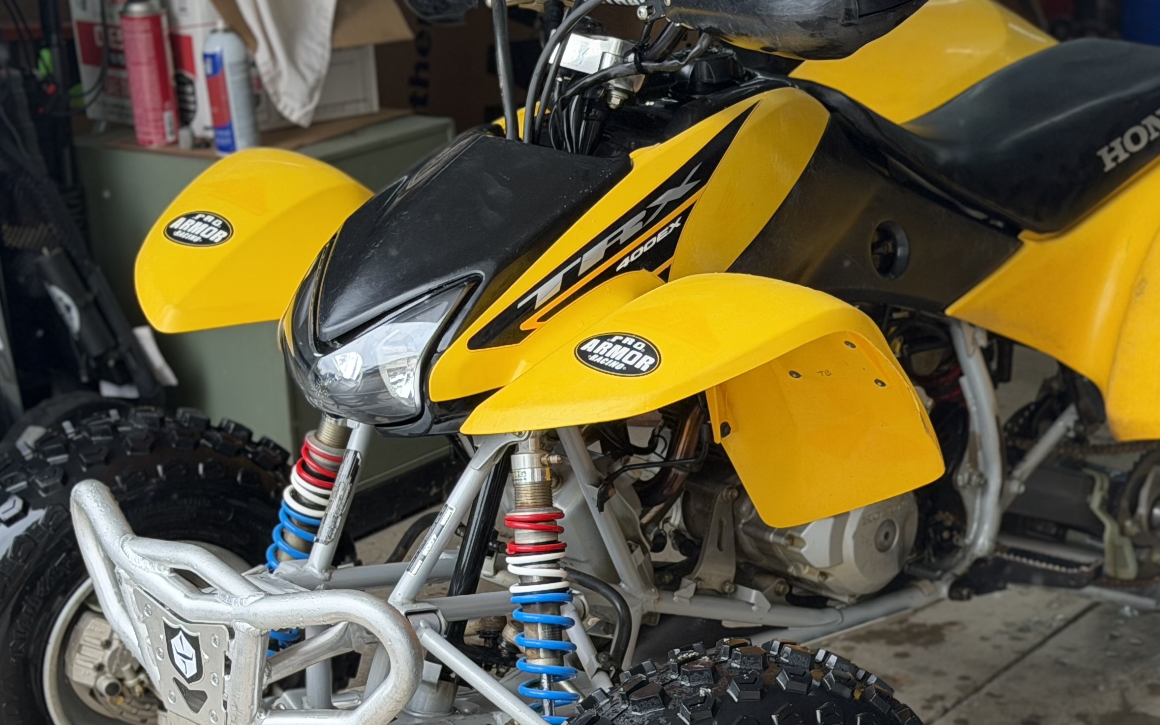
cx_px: 832
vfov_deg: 15.0
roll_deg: +0.7
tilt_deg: -20.3
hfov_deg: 23.6
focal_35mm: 87
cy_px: 481
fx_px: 2751
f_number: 1.78
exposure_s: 1/413
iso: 80
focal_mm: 6.76
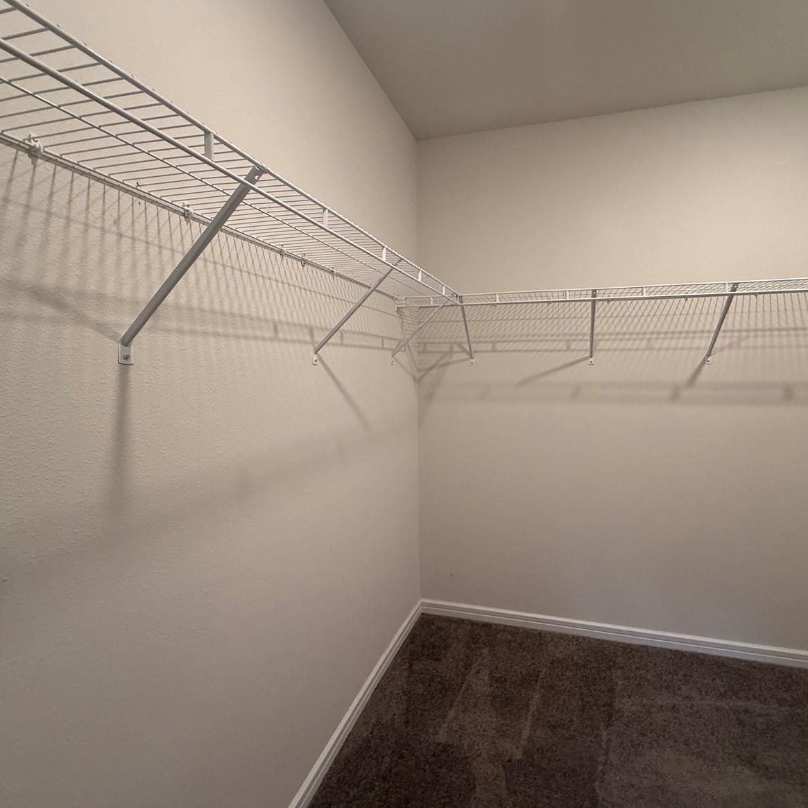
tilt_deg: -2.2
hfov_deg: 83.7
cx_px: 449
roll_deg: -0.4
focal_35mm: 17
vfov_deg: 84.0
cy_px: 397
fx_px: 449
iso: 250
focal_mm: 2.22
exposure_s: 1/120
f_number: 2.2
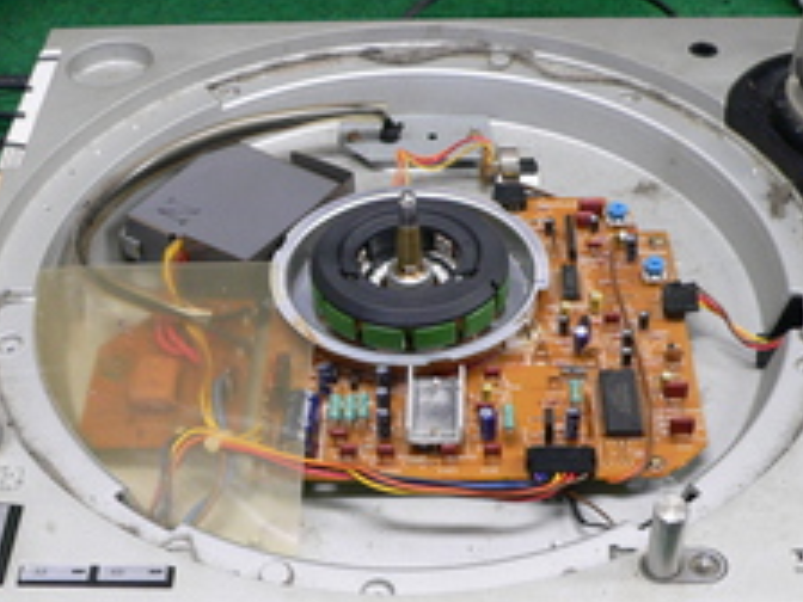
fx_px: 1415
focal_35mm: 61
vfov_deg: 24.0
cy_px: 310
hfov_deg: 31.7
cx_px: 391
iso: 200
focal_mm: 6
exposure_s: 1/25
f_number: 2.8
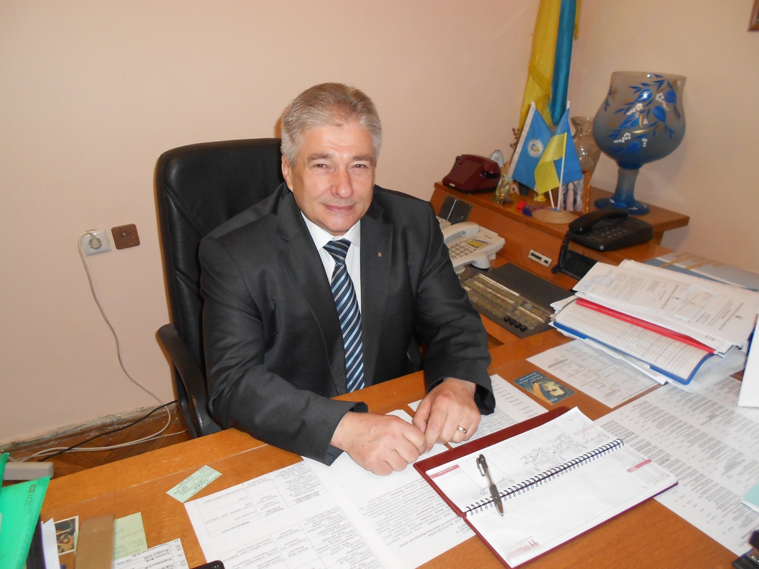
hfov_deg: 67.3
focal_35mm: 26
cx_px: 380
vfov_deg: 53.0
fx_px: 570
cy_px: 284
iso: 200
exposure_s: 1/25
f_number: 3.2
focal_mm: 4.6
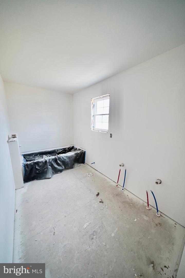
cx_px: 92
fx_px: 92
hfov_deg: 90.0
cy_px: 139
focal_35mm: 12
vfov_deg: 112.6
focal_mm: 12
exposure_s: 1/160
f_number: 4
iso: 500
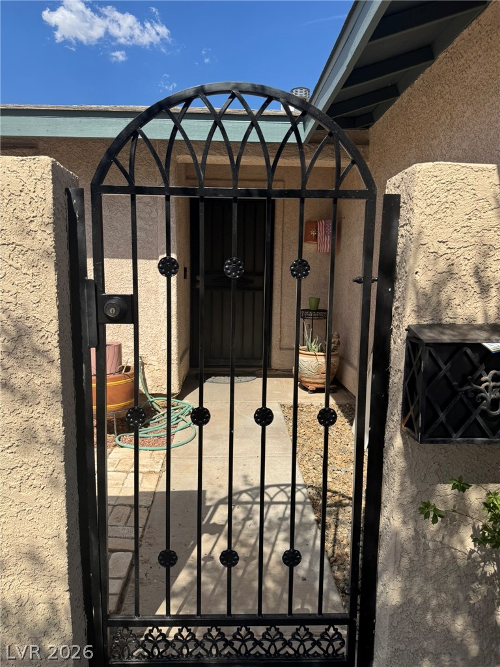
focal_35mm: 24
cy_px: 334
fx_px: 462
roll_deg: -0.4
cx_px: 250
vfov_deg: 71.6
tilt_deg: -5.7
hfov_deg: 56.8
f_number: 1.78
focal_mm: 6.76
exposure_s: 1/4608
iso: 80
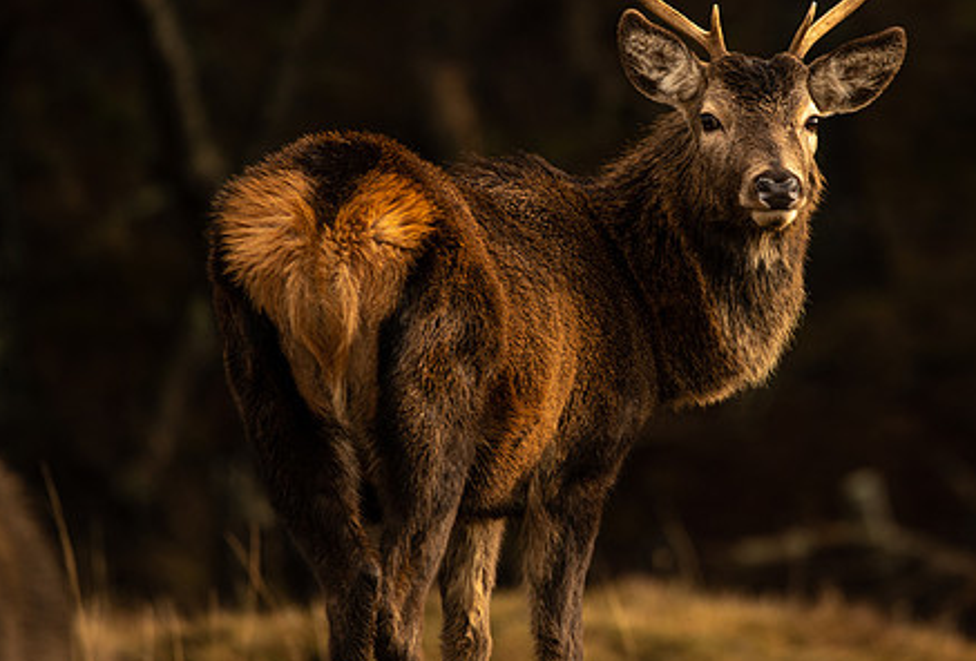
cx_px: 637
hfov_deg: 2.9
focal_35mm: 705
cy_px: 230
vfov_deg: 2.0
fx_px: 19207
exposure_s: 1/250
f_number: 6
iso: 200
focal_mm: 480
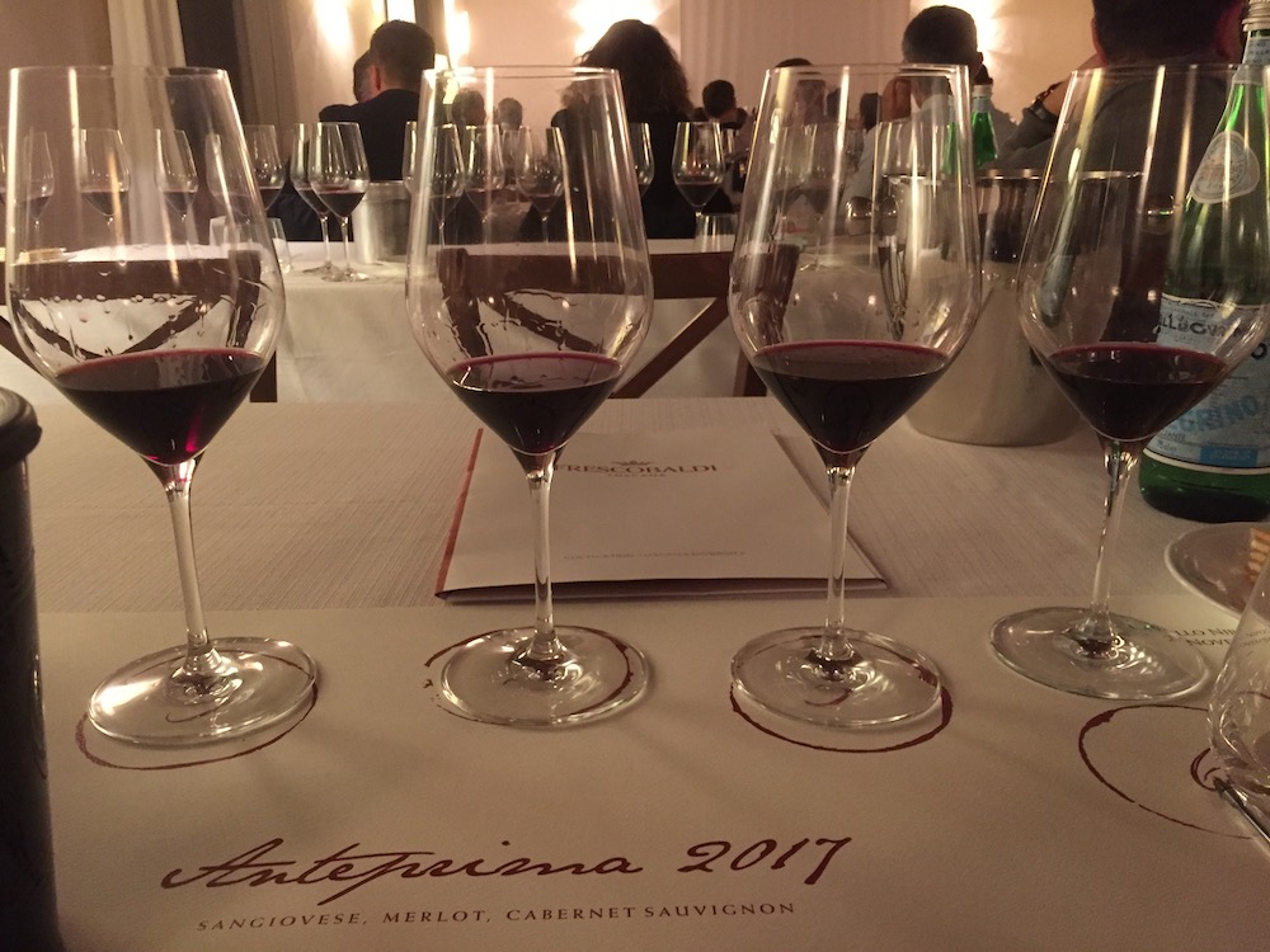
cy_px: 476
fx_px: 1064
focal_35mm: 29
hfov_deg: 61.7
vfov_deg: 48.2
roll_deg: +1.2
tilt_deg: -17.1
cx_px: 635
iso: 320
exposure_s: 1/17
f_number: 2.2
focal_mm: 4.15
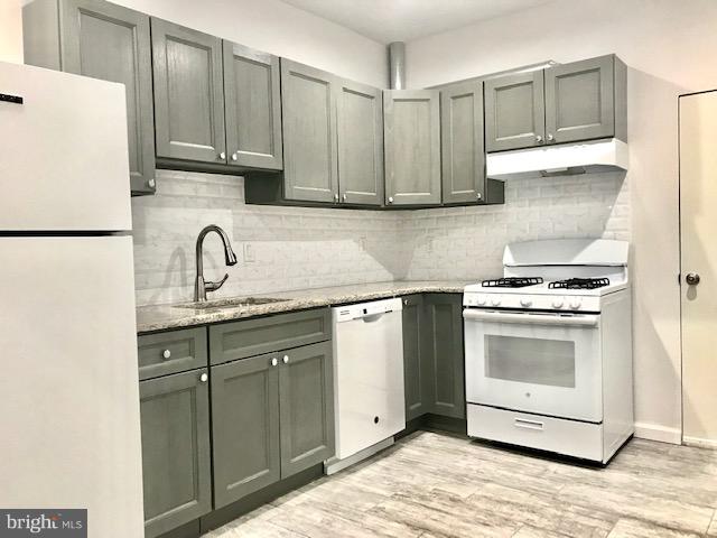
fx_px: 580
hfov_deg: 63.4
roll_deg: +1.7
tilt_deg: -1.0
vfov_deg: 49.7
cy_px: 269
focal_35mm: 28
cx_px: 358
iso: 40
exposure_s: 1/17
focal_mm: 3.99
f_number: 1.8
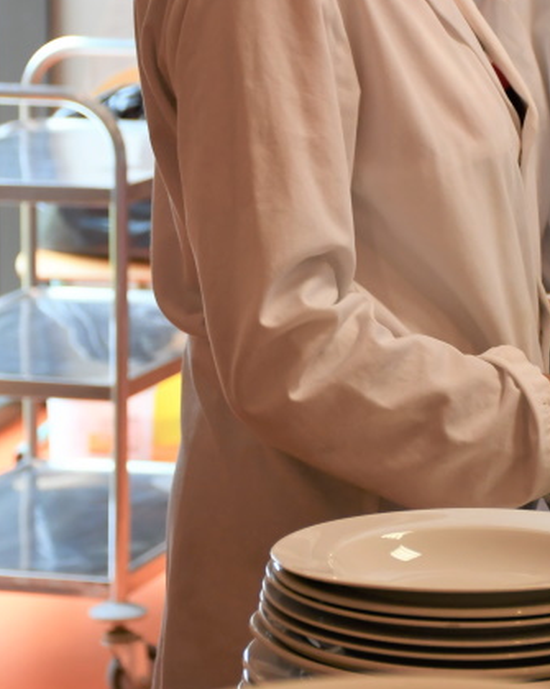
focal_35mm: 168
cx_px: 531
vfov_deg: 11.4
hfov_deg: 9.1
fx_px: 3420
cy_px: 127
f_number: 4.8
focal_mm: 50
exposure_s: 1/125
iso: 800
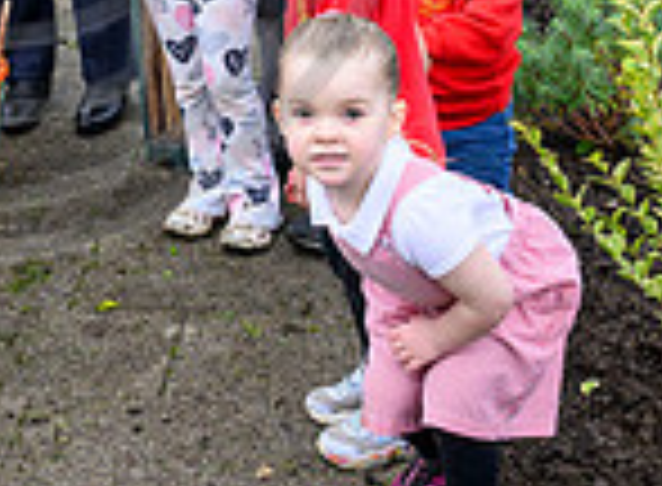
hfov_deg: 19.3
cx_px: 90
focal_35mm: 101
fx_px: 1917
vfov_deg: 13.7
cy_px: -205
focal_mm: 24
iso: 1000
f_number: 4.5
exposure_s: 1/320
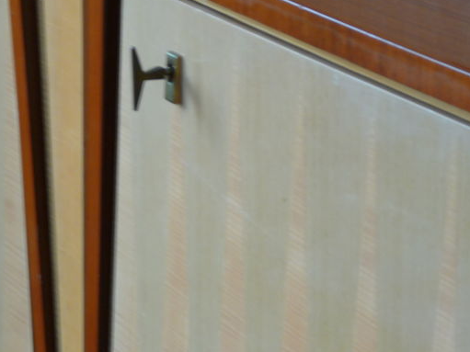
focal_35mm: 141
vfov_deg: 10.5
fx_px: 1914
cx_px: 244
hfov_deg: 14.0
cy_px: 96
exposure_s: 1/3.2
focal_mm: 12.8
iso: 100
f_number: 3.4
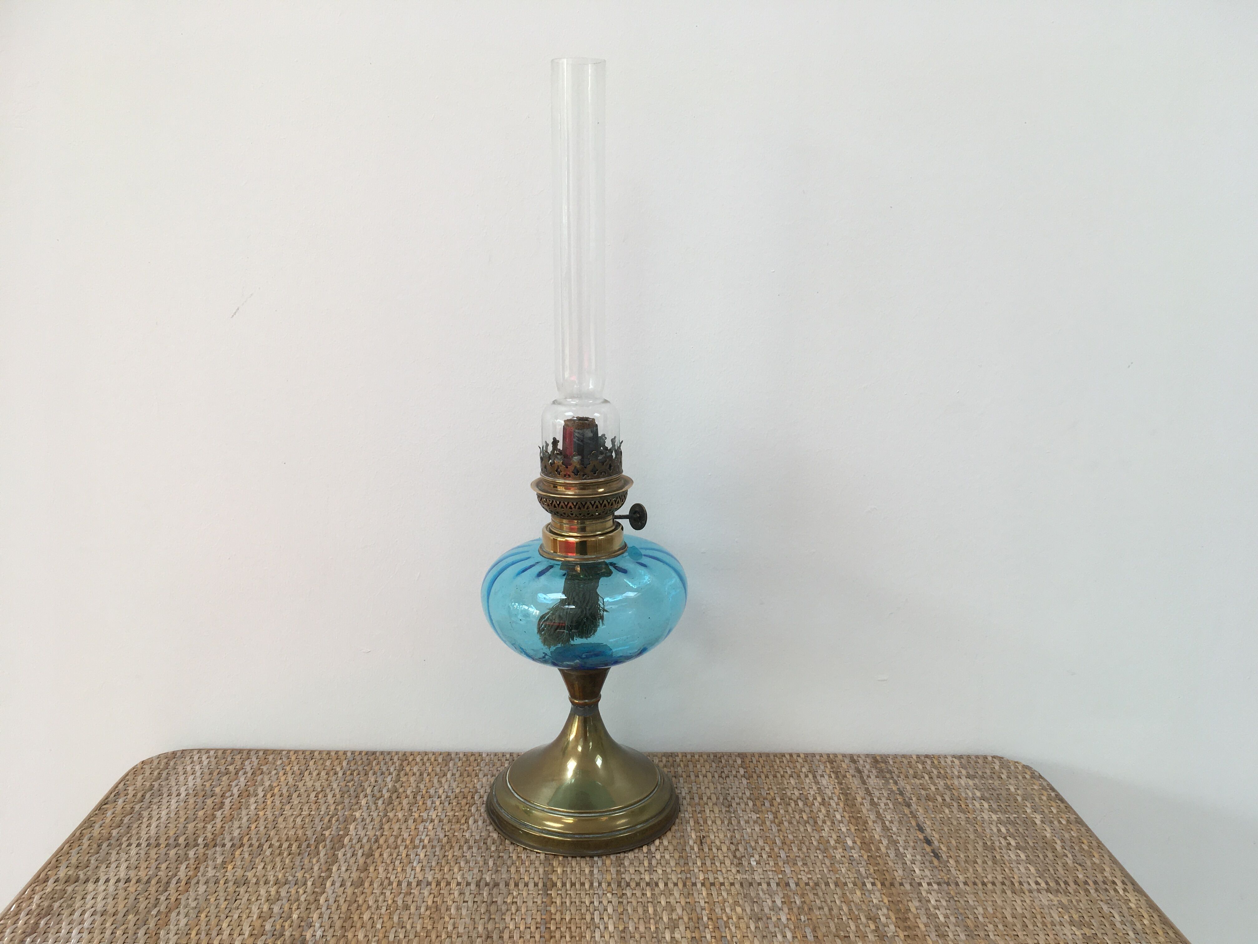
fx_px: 1054
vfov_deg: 48.2
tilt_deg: -12.6
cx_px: 629
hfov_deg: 61.7
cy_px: 472
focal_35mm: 29
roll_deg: -1.5
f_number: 2.2
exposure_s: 1/100
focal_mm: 4.15
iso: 32
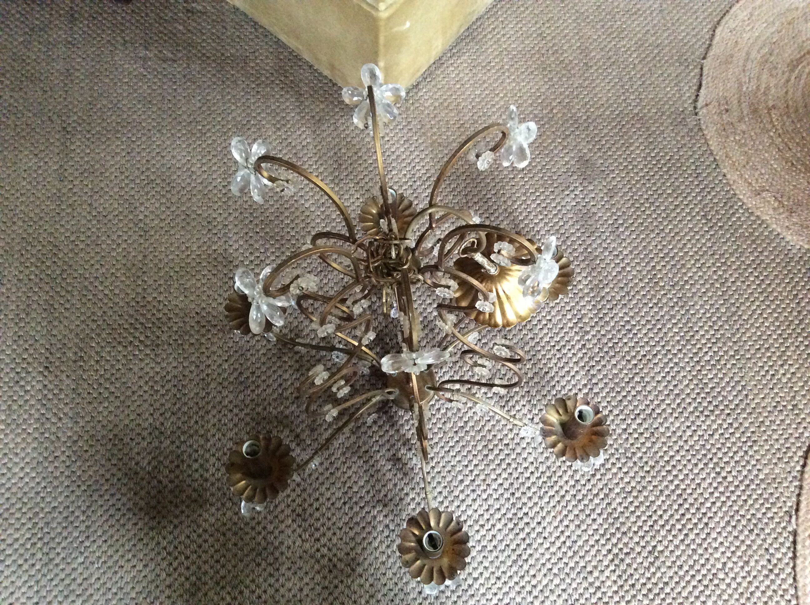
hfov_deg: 56.9
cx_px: 405
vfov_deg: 44.1
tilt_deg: -72.4
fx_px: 748
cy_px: 302
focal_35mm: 32
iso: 320
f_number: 2.4
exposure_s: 1/25
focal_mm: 3.3
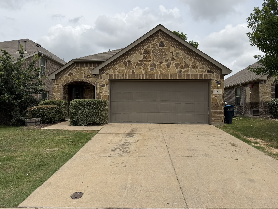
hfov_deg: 69.4
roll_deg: -0.4
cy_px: 101
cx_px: 139
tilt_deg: +1.2
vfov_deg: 54.9
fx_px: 201
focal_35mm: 25
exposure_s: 1/8130
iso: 80
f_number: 1.78
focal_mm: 6.76
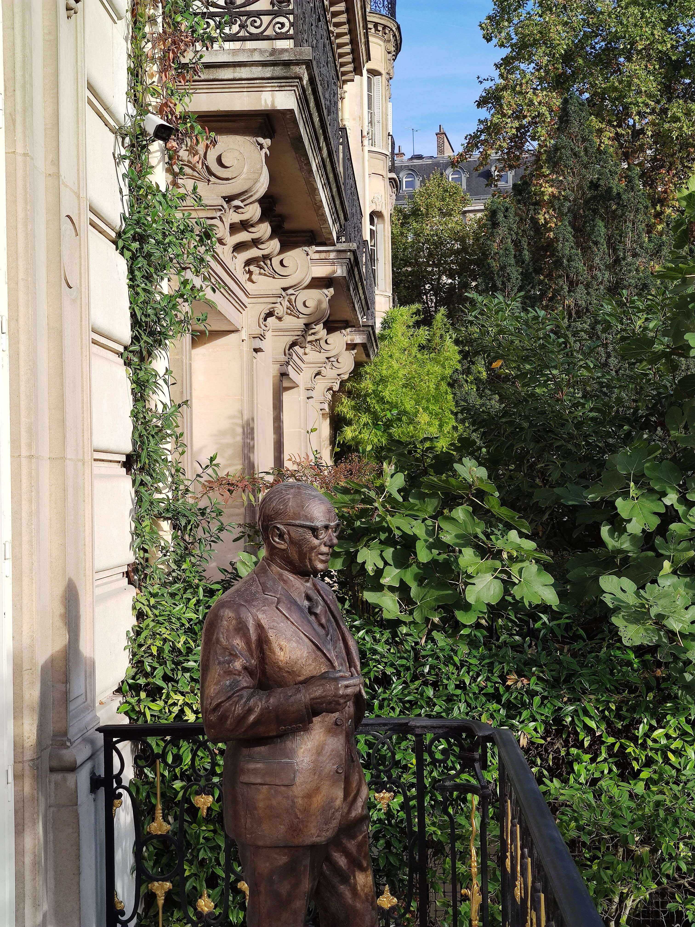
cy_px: 464
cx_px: 348
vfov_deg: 45.8
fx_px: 1098
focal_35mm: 41
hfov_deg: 35.1
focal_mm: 8.16
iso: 101
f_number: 2
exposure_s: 1/1139
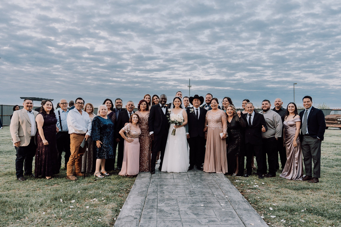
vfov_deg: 46.7
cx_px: 169
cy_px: 115
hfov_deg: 65.9
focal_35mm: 28
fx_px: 263
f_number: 2.8
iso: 500
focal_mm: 24
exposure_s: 1/200
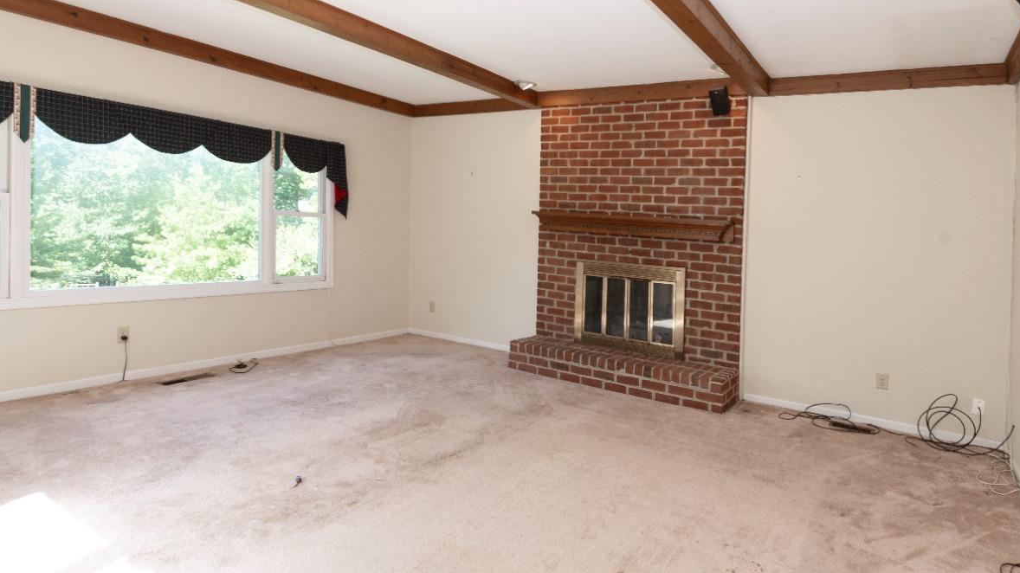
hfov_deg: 86.6
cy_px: 279
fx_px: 541
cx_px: 538
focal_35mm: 20
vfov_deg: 55.8
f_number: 8
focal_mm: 15
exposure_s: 1/25
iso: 160
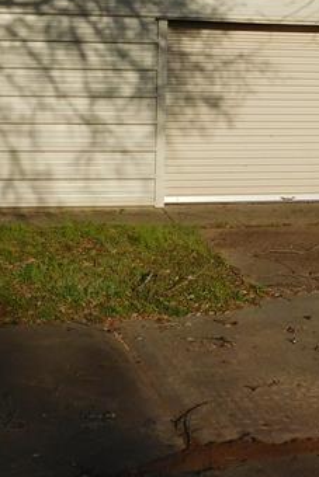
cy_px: 28
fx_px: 956
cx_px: 236
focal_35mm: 72
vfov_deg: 26.9
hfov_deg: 18.8
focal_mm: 4
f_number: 6
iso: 125
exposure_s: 1/800
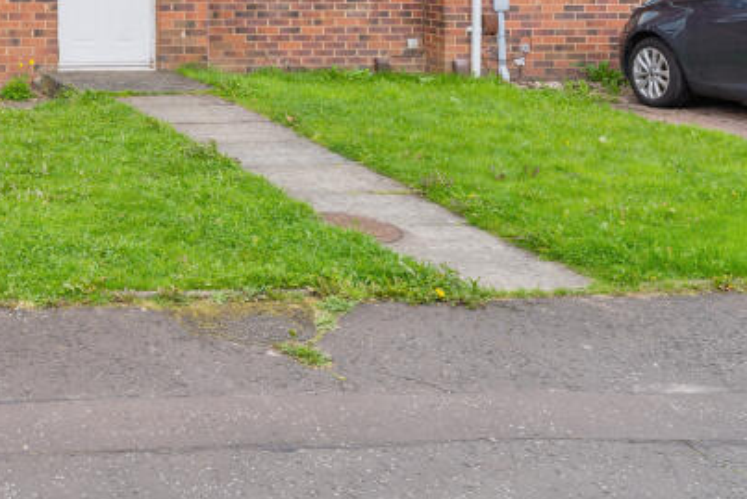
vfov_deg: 20.9
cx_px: -172
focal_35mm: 61
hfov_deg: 28.2
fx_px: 1266
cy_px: -84
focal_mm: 24
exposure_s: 1/100
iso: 100
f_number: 6.3
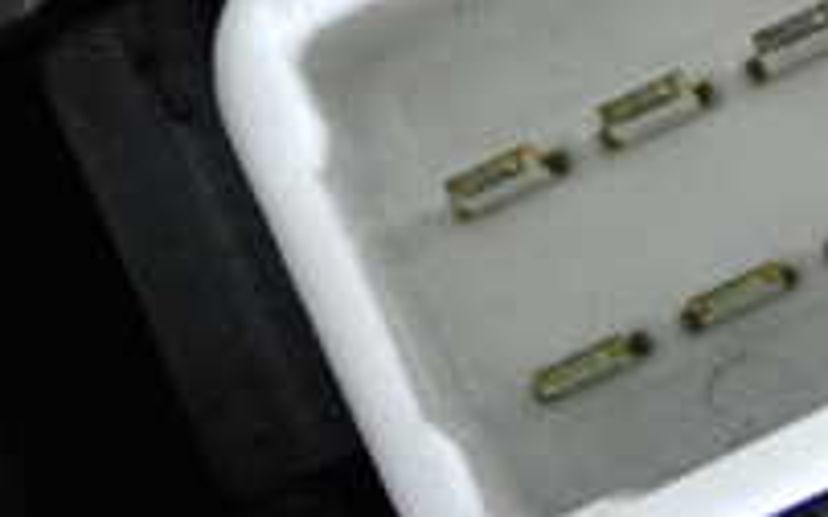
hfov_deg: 9.8
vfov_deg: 6.2
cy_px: 66
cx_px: 959
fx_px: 4759
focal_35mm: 211
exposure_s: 1/125
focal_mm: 11.88
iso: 2000
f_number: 3.8
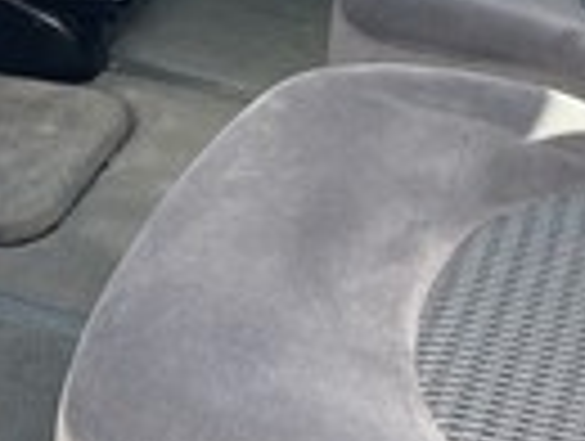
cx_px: 342
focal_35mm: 102
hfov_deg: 19.2
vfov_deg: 13.6
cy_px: -250
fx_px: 1727
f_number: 1.8
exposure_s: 1/122
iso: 40
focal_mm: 4.25
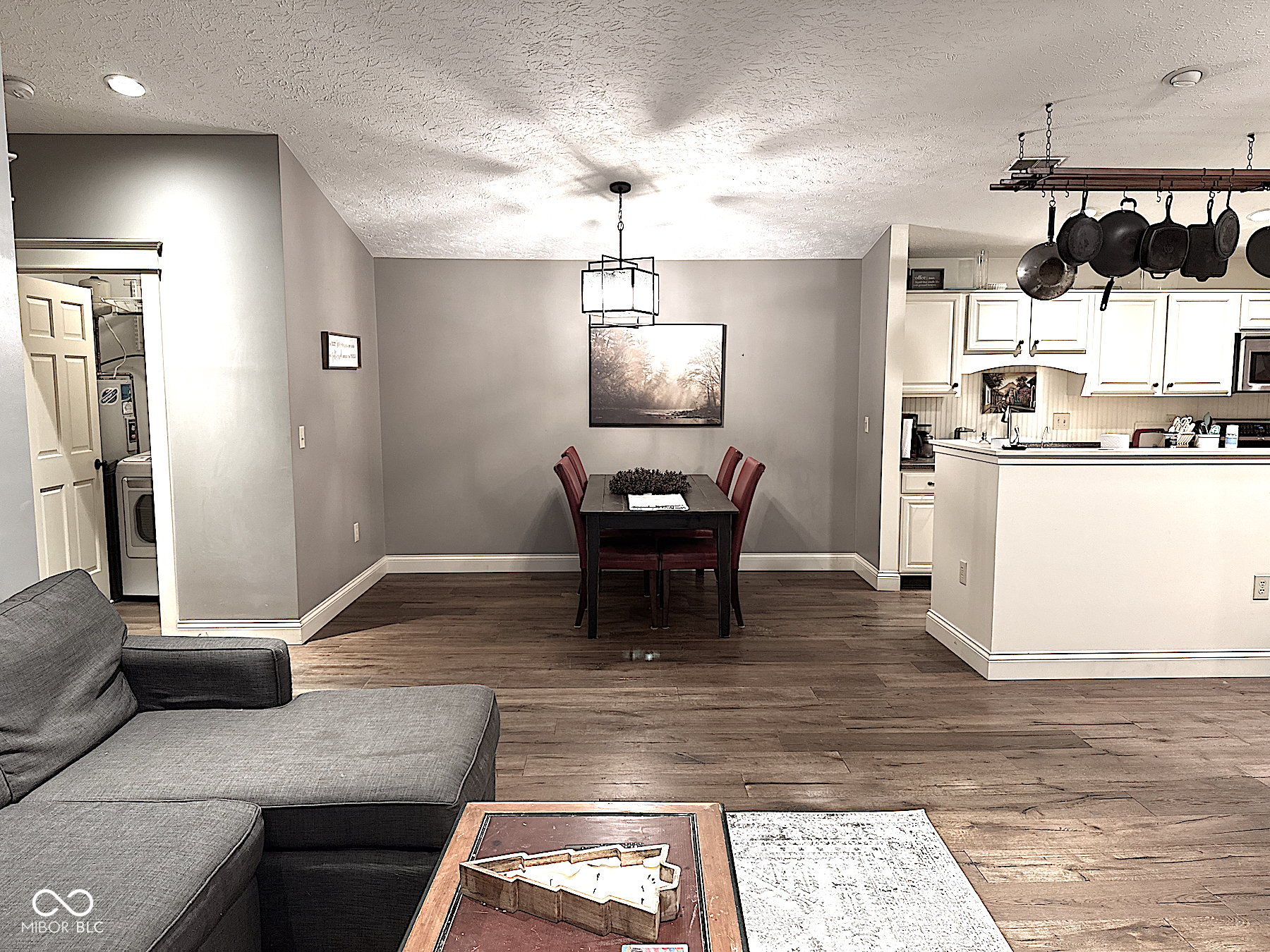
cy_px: 476
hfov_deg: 71.6
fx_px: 881
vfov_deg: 56.8
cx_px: 635
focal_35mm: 24
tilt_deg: -5.8
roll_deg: +0.3
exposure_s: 1/60
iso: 320
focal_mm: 6.76
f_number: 1.78
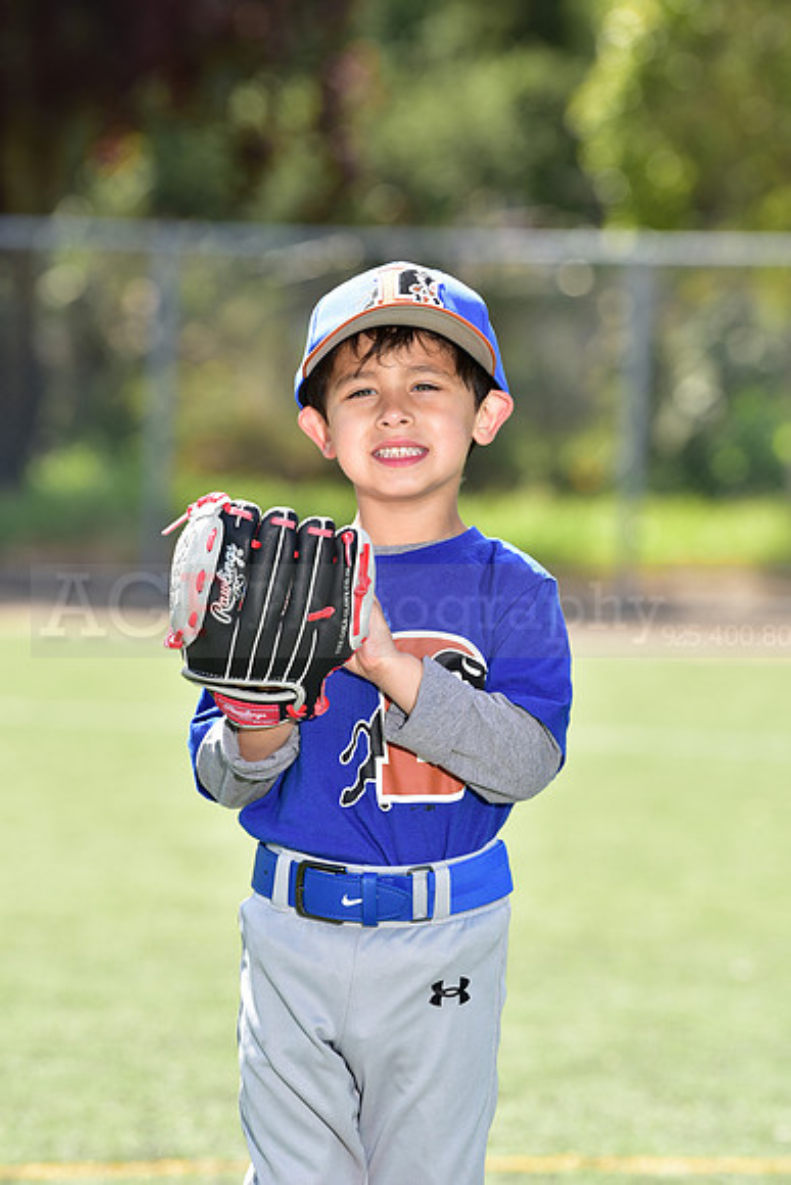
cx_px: 396
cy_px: 592
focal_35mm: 200
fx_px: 6587
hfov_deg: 6.9
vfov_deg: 10.3
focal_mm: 200
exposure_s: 1/200
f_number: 5.6
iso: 100
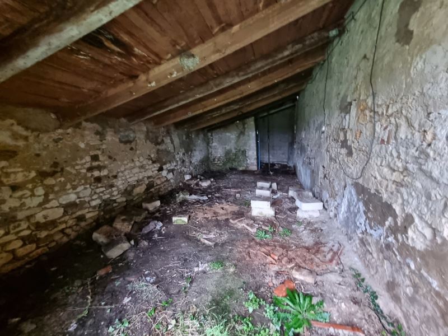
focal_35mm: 13
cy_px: 168
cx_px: 224
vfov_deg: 89.9
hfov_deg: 106.2
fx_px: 168
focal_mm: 2.2
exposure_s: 1/25
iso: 1000
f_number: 2.2
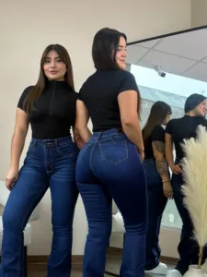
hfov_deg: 43.8
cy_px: 175
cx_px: 76
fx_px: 255
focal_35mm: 32
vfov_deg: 56.1
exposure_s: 1/121
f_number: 1.78
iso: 64
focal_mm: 6.76
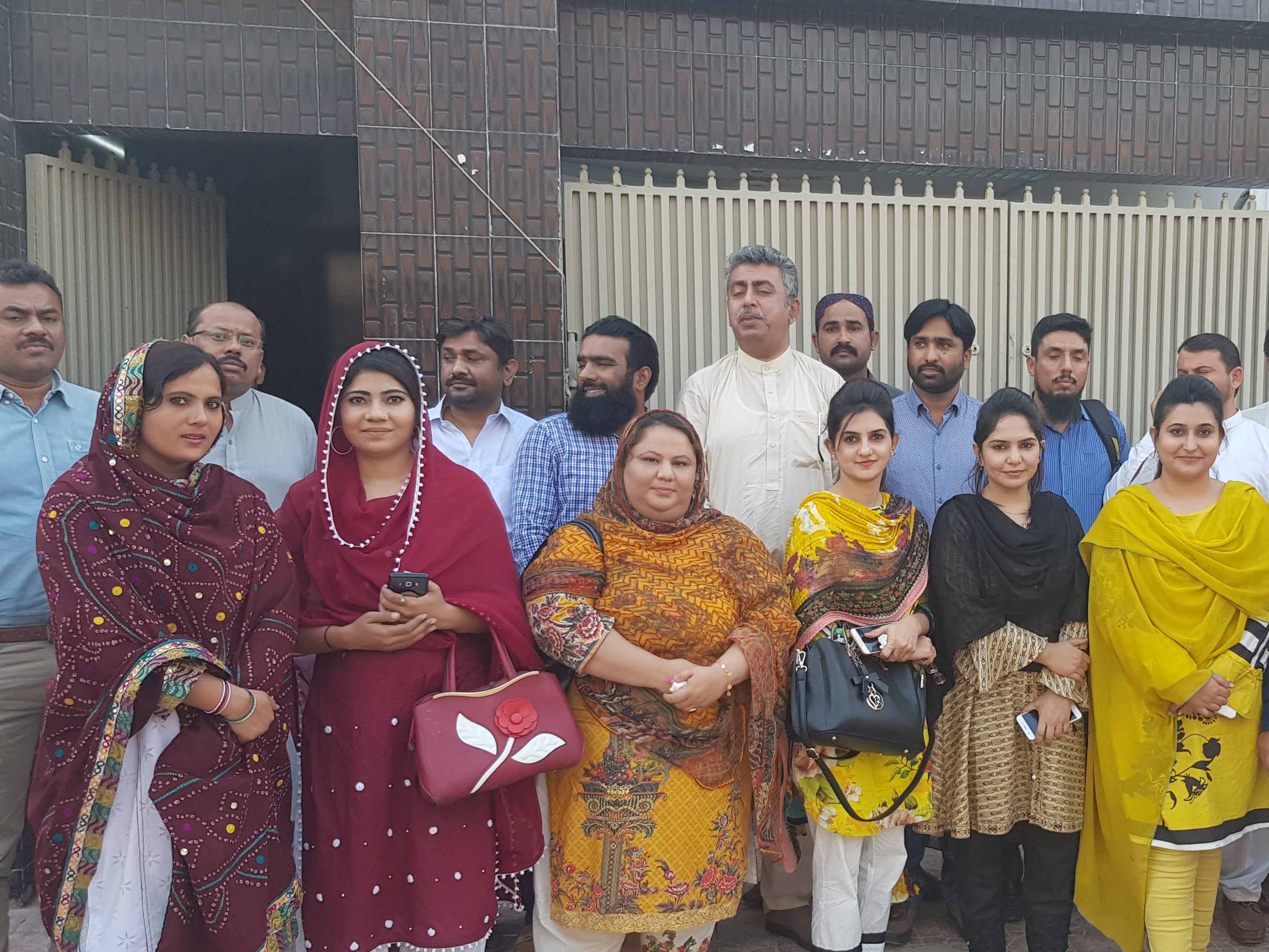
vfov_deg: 35.9
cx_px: 926
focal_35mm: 40
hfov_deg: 45.4
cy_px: 546
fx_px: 1466
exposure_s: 1/100
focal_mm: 4.3
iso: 50
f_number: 1.7
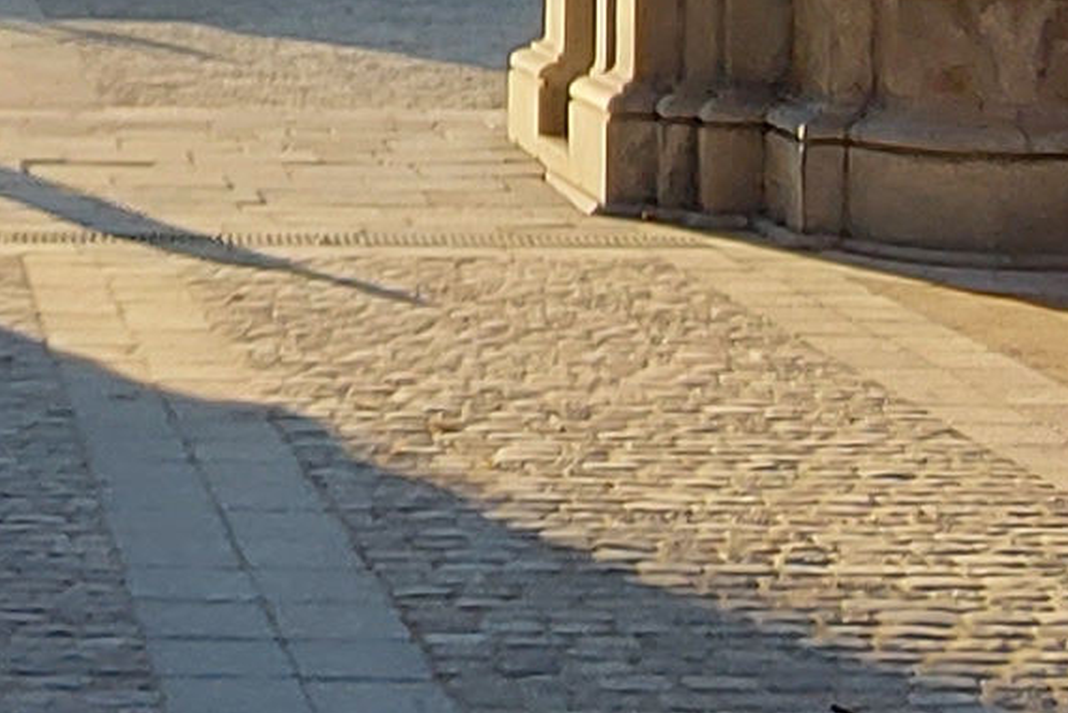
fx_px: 2820
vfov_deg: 13.6
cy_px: -360
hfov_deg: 20.5
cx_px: -79
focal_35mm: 95
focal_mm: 1.74
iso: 50
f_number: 2.2
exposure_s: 1/798
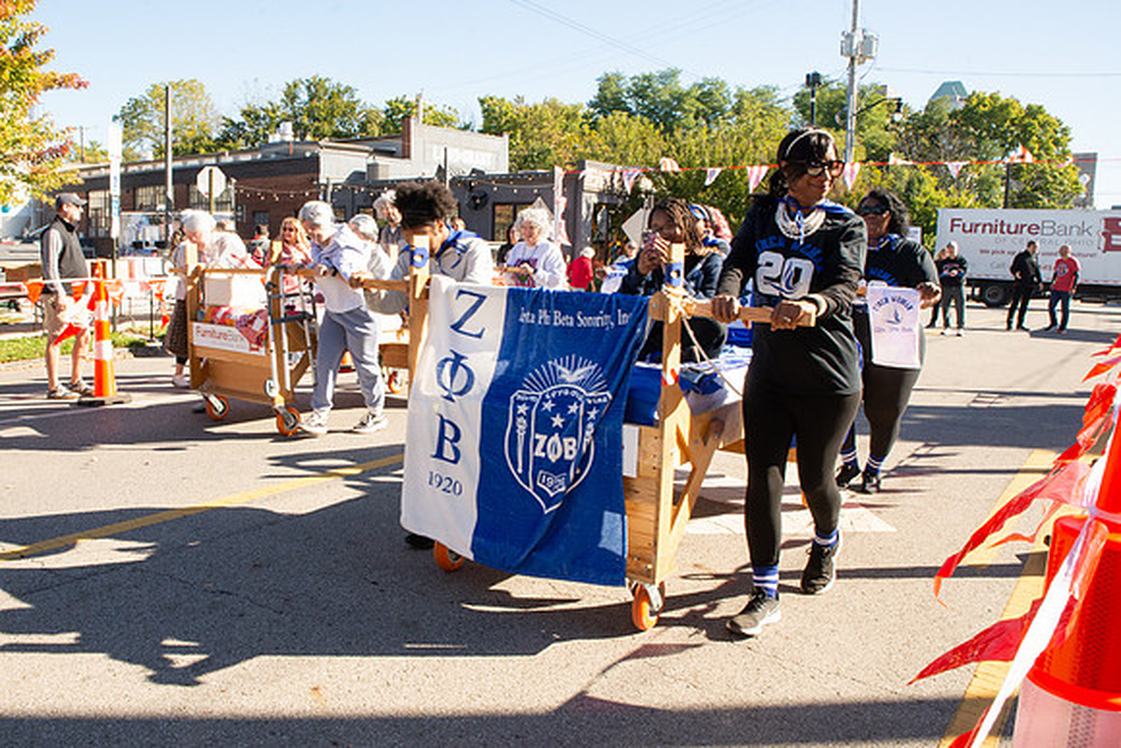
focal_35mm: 29
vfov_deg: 45.2
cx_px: 455
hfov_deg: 63.4
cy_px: 370
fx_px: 899
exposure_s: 1/160
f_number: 16
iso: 800
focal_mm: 24
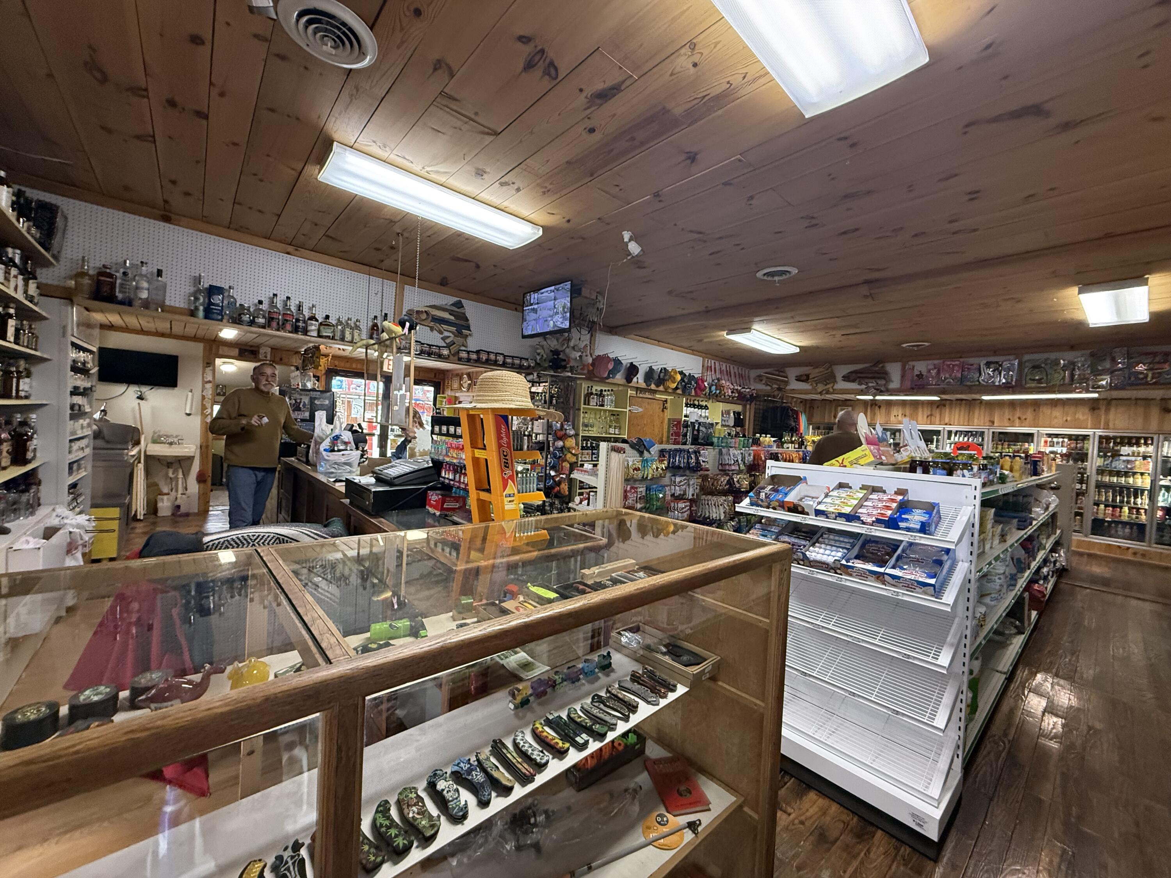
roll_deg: -2.9
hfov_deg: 102.1
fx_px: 474
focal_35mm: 14
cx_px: 586
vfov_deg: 85.7
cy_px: 439
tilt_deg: -1.0
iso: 500
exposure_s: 1/120
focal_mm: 2.22
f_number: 2.2
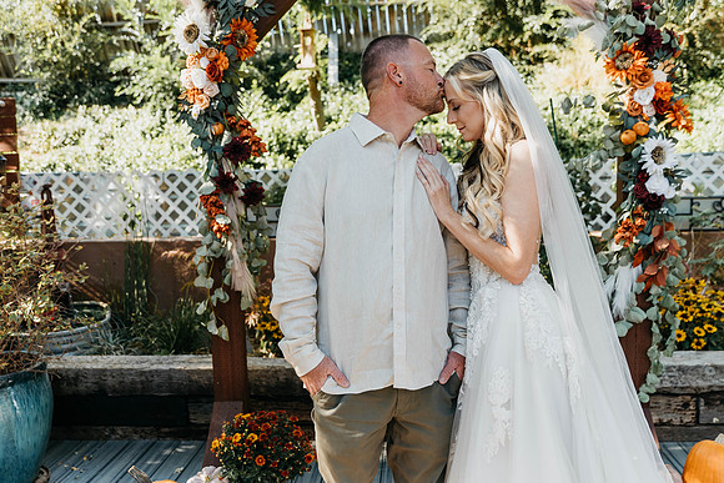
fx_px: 644
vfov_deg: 41.1
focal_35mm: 32
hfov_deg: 58.7
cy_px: 242
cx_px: 362
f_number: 2.8
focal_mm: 32
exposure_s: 1/500
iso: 160
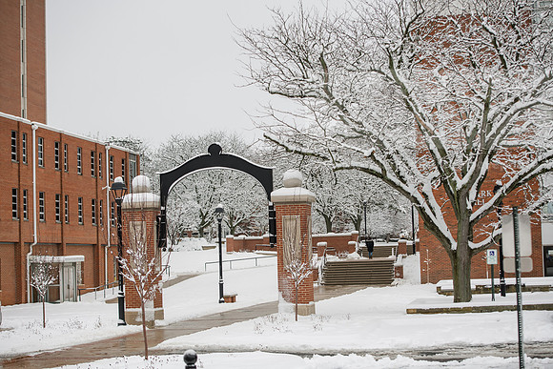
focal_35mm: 70
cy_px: 184
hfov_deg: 28.8
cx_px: 276
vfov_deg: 19.5
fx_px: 1075
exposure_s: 1/320
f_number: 4
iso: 320
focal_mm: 70
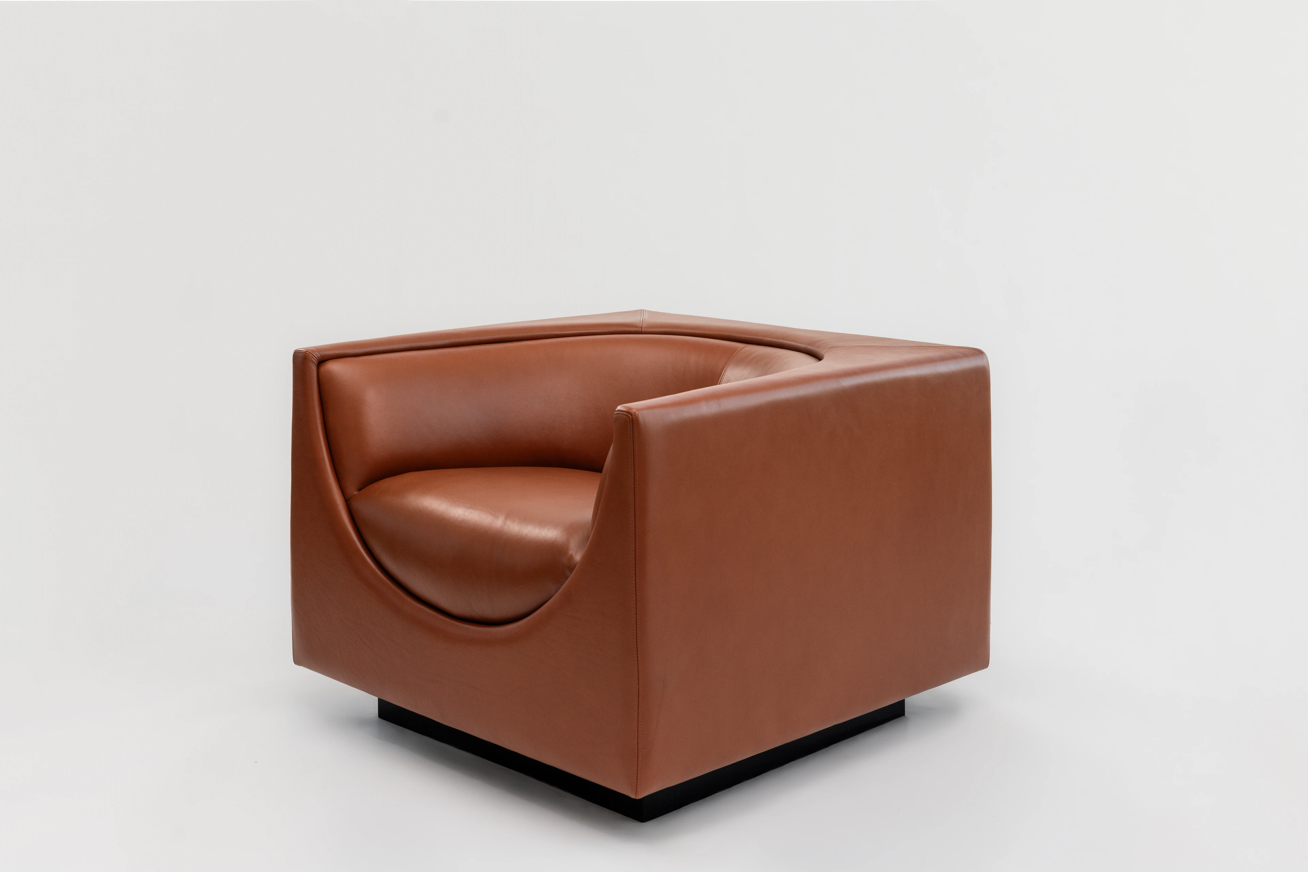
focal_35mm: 50
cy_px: 436
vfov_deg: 27.0
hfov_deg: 39.6
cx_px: 654
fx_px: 1817
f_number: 8
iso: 250
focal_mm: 50
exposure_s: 1/60
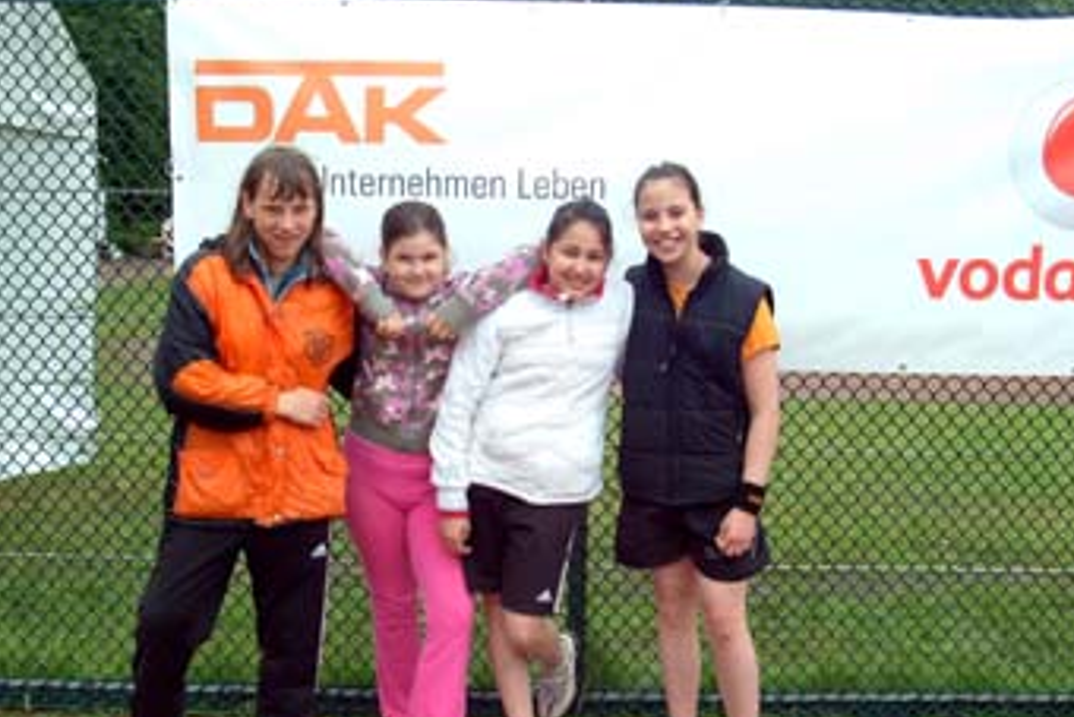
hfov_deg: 46.7
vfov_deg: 32.1
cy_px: 430
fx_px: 1243
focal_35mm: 42
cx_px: 556
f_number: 8
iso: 400
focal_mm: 21
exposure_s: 1/250
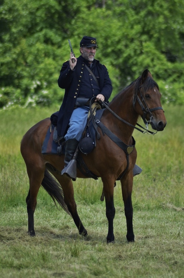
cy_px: 139
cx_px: 92
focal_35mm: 390
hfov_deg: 3.5
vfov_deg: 5.3
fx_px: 3006
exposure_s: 1/1000
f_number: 5.3
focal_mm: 260
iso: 720
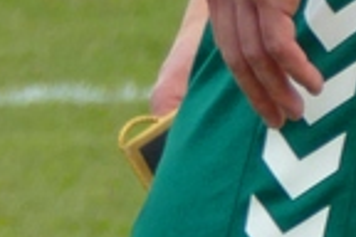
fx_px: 21615
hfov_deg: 0.9
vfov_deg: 0.6
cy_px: -527
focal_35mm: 2186
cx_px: -1056
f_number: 4
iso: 250
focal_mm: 100.06
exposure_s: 1/500
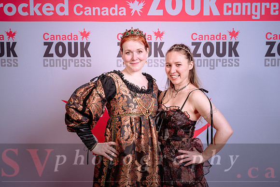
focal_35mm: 43
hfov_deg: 45.2
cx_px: 140
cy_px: 94
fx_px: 336
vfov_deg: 31.1
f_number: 5.6
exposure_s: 1/200
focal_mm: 42
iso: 100
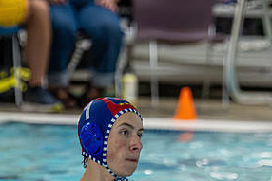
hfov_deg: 3.8
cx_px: 251
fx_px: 4127
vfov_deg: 2.5
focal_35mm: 546
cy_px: 175
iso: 10000
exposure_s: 1/1000
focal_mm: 190
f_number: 4
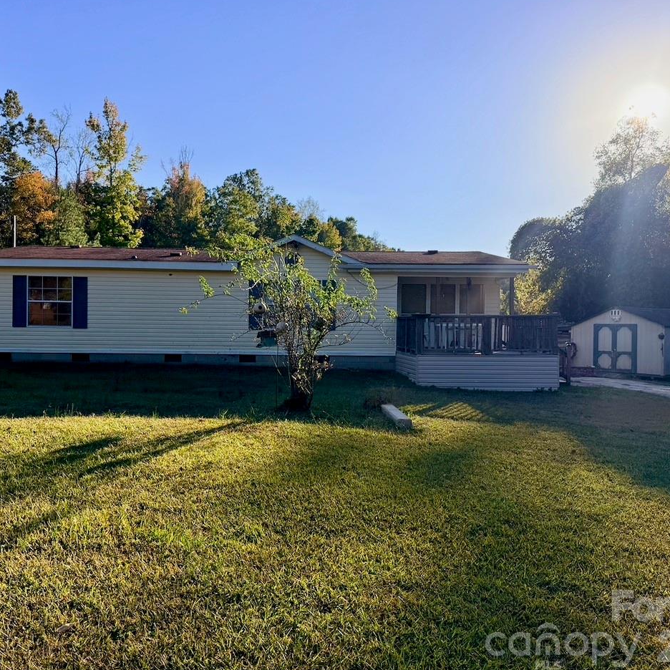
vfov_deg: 55.6
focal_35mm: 29
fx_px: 635
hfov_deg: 55.5
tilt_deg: -1.3
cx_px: 296
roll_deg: -0.4
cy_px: 334
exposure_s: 1/4167
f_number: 1.78
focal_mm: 6.76
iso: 100
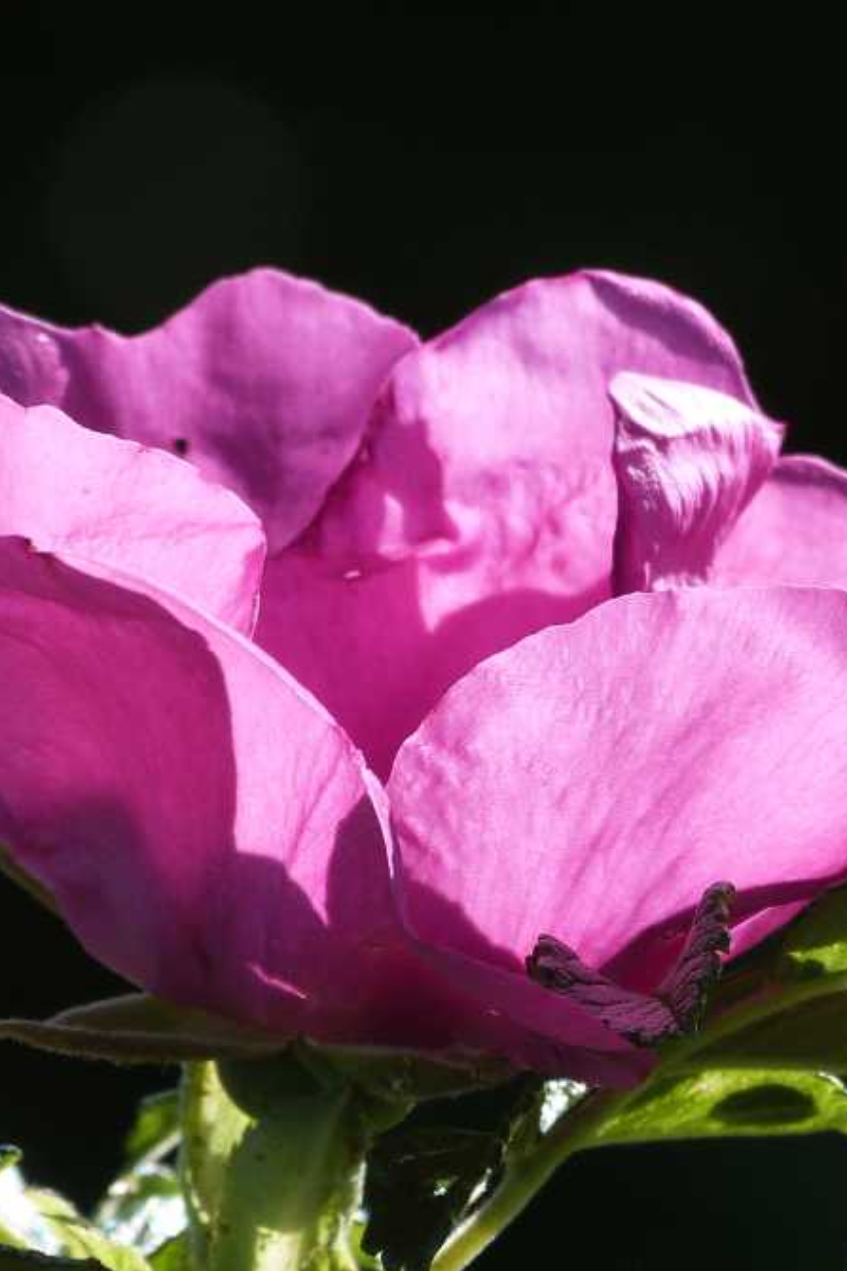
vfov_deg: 1.9
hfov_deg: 1.3
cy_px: 777
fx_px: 37885
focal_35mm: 1073
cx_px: 464
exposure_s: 1/320
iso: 100
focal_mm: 103.9
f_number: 5.6
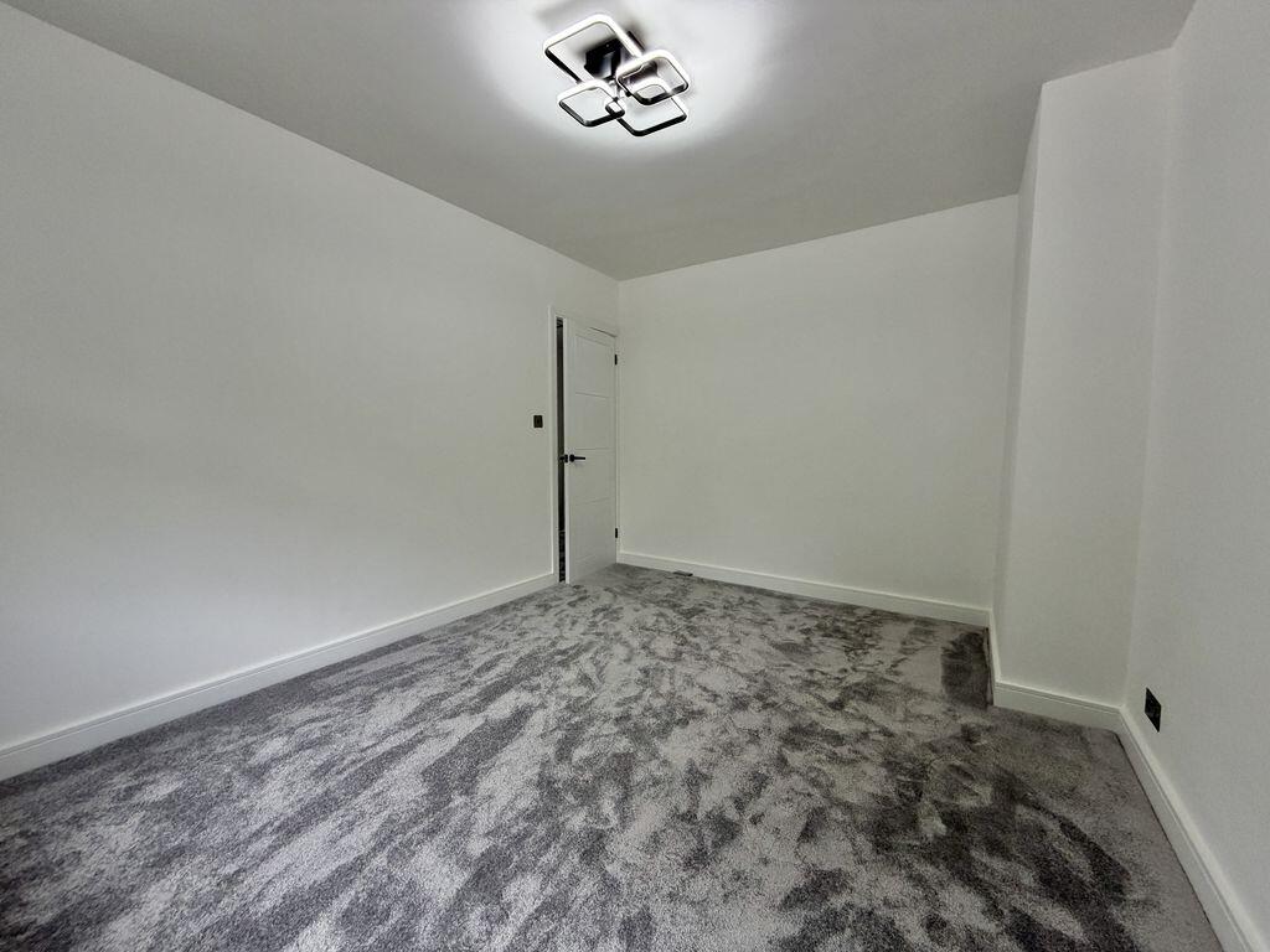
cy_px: 476
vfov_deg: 85.7
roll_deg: -0.1
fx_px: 514
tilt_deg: -4.9
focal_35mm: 14
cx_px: 635
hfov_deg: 102.1
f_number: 2.2
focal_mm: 2.22
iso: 200
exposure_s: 1/121
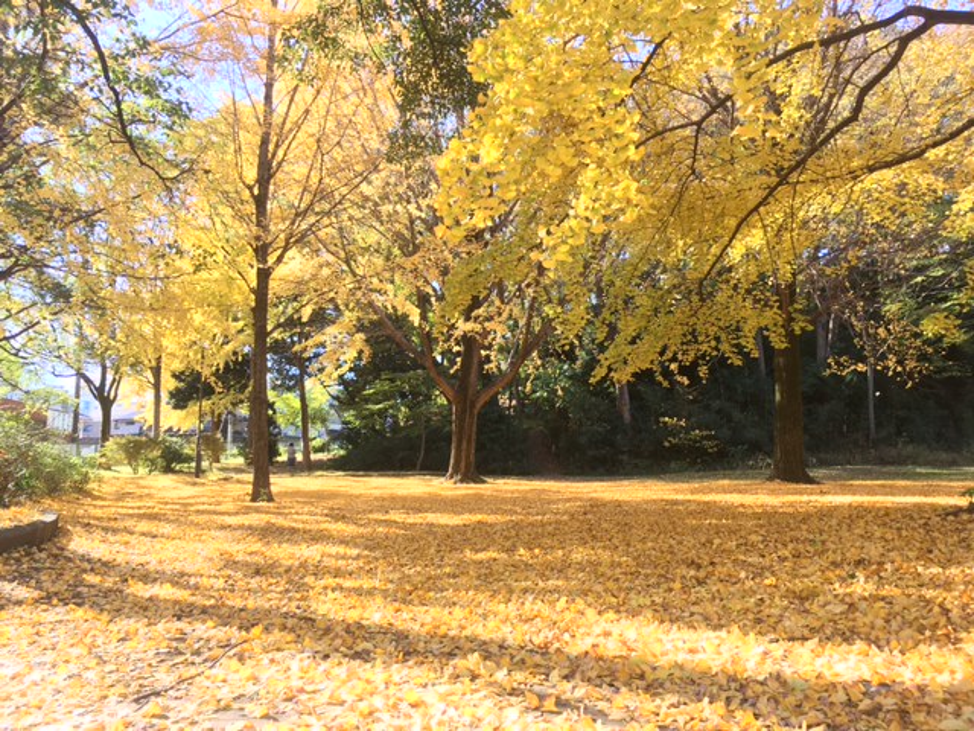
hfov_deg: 61.7
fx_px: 816
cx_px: 487
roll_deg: -0.3
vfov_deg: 48.2
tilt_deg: +10.6
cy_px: 366
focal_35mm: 29
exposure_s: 1/120
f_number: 2.2
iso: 25
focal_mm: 4.15
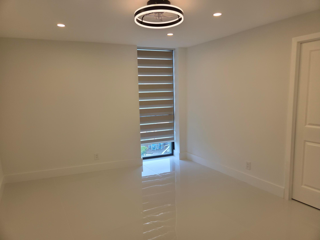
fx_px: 213
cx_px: 160
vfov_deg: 58.9
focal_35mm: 23
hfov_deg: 73.9
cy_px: 120
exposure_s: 1/120
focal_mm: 5.4
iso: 32
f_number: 1.8
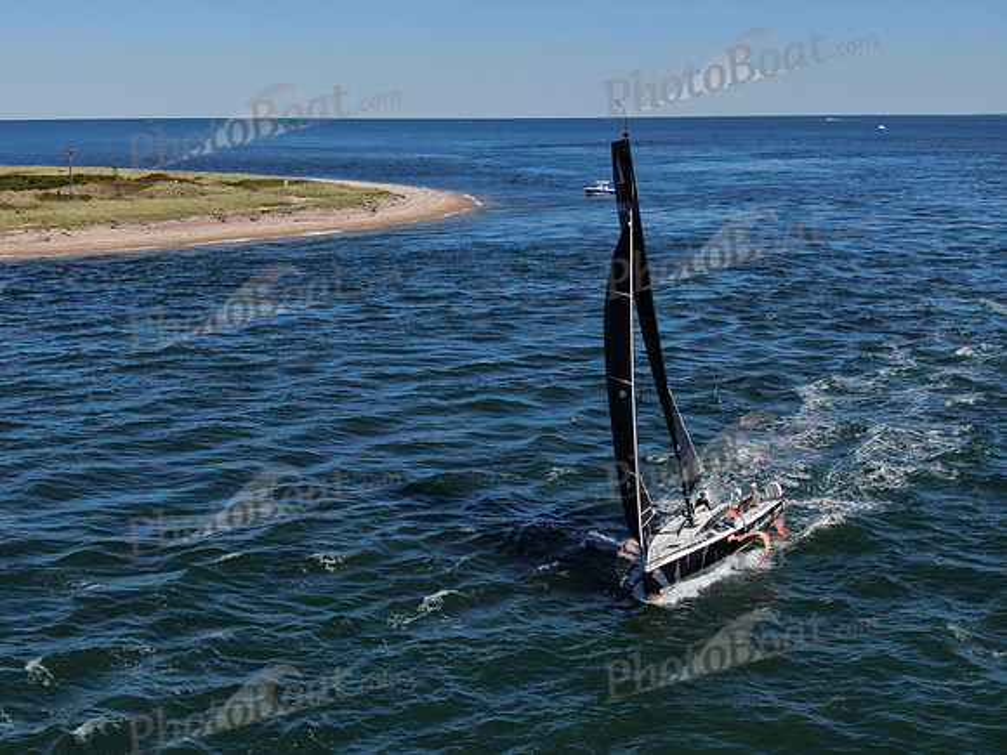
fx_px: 1396
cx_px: 504
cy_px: 378
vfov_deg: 30.3
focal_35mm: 48
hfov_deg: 39.7
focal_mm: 8.6
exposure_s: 1/1250
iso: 100
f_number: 3.8
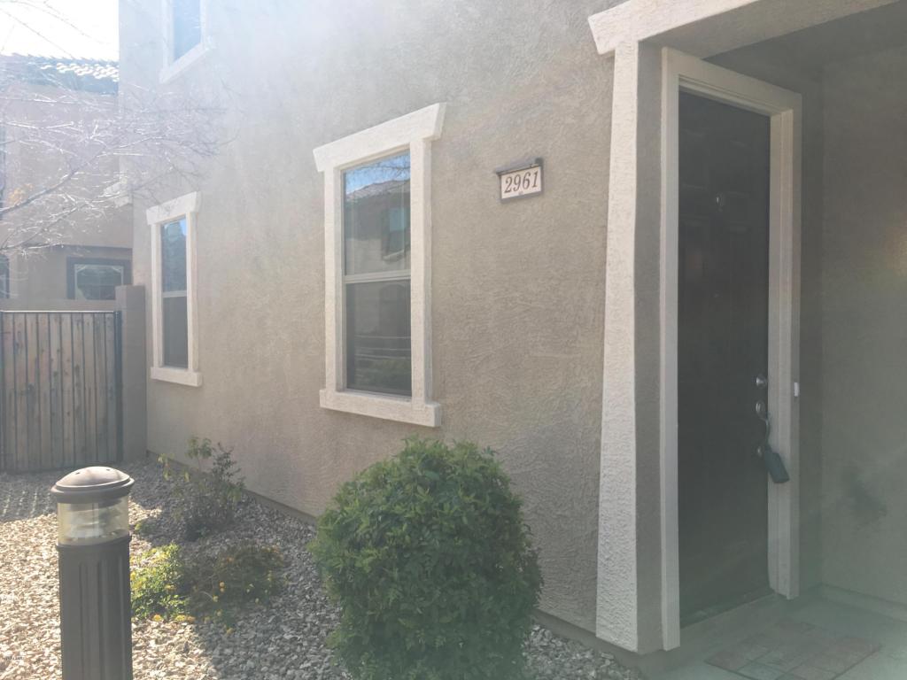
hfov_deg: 61.7
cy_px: 340
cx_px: 454
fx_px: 760
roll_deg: +0.3
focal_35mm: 29
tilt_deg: -0.8
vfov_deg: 48.2
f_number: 2.2
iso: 25
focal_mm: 4.15
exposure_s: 1/686
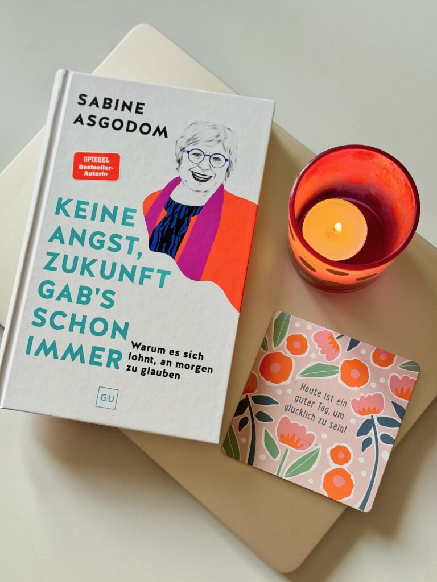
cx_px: 218
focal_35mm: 48
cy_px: 291
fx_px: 808
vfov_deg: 39.7
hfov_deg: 30.3
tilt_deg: -78.5
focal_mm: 6.76
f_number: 1.78
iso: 100
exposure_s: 1/72
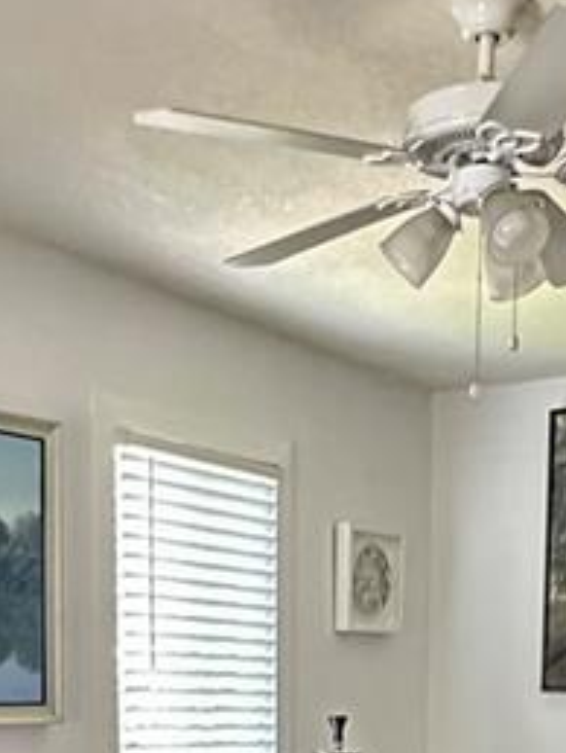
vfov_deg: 26.7
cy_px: 884
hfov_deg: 22.6
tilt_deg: -6.5
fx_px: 1415
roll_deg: -1.2
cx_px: 271
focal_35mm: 65
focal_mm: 2.22
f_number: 2.2
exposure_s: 1/53
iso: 1250
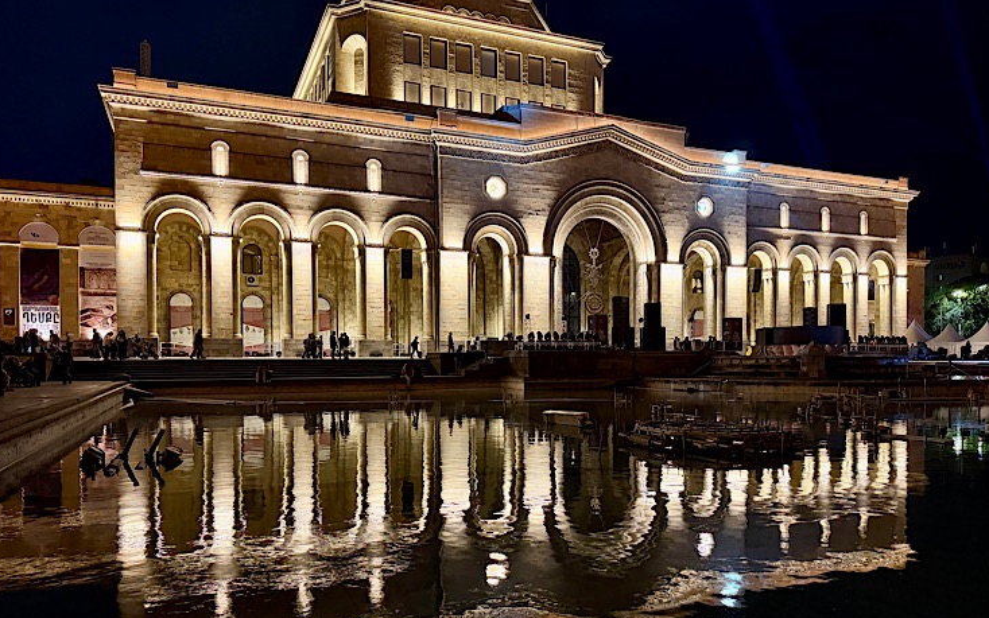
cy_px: 367
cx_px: 496
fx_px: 701
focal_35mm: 26
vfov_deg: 47.4
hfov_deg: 70.4
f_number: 1.78
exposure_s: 1/25
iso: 800
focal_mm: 6.76
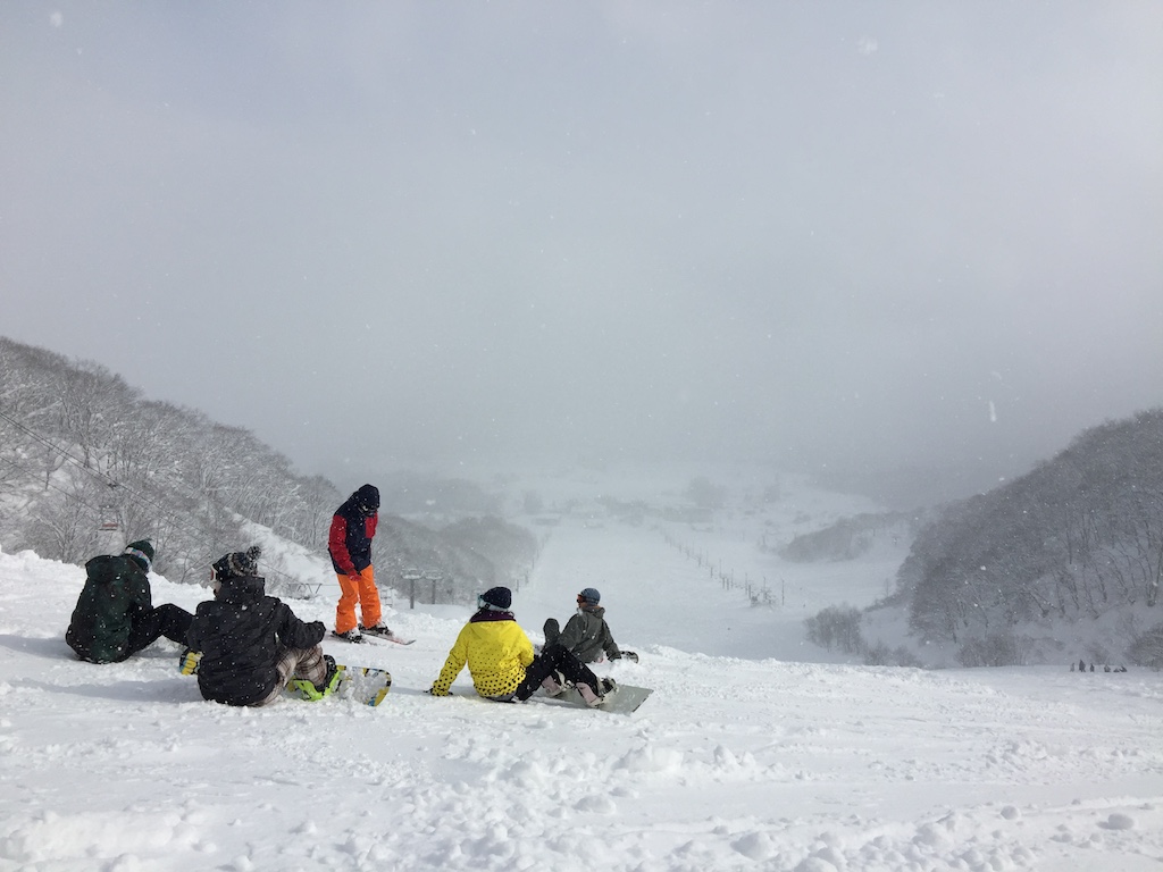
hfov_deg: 61.7
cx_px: 582
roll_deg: +1.6
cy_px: 436
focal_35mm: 29
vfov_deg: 48.2
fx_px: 974
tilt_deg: -8.6
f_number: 2.2
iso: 32
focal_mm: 4.15
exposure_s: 1/7937
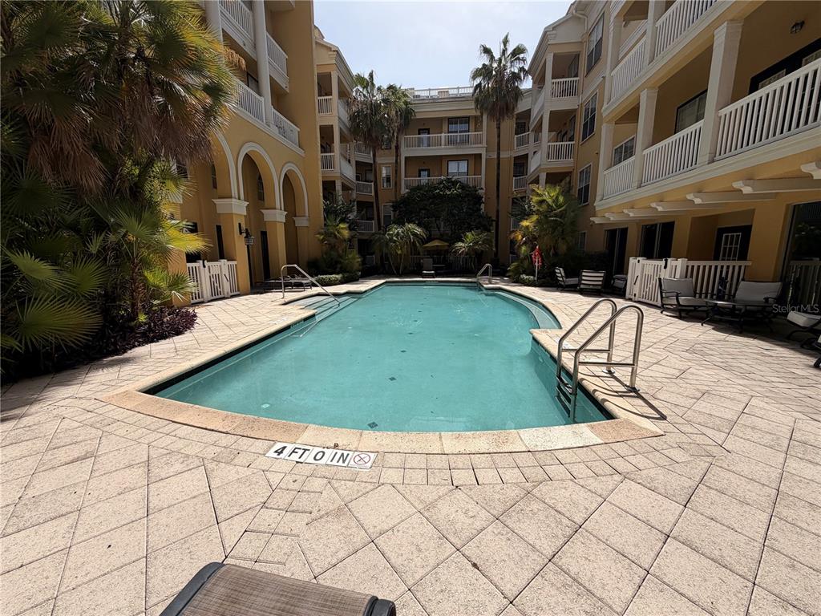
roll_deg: -1.5
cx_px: 410
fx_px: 332
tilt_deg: -9.4
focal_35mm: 14
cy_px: 308
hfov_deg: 102.1
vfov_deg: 85.7
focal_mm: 2.22
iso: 20
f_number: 2.2
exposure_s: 1/1167
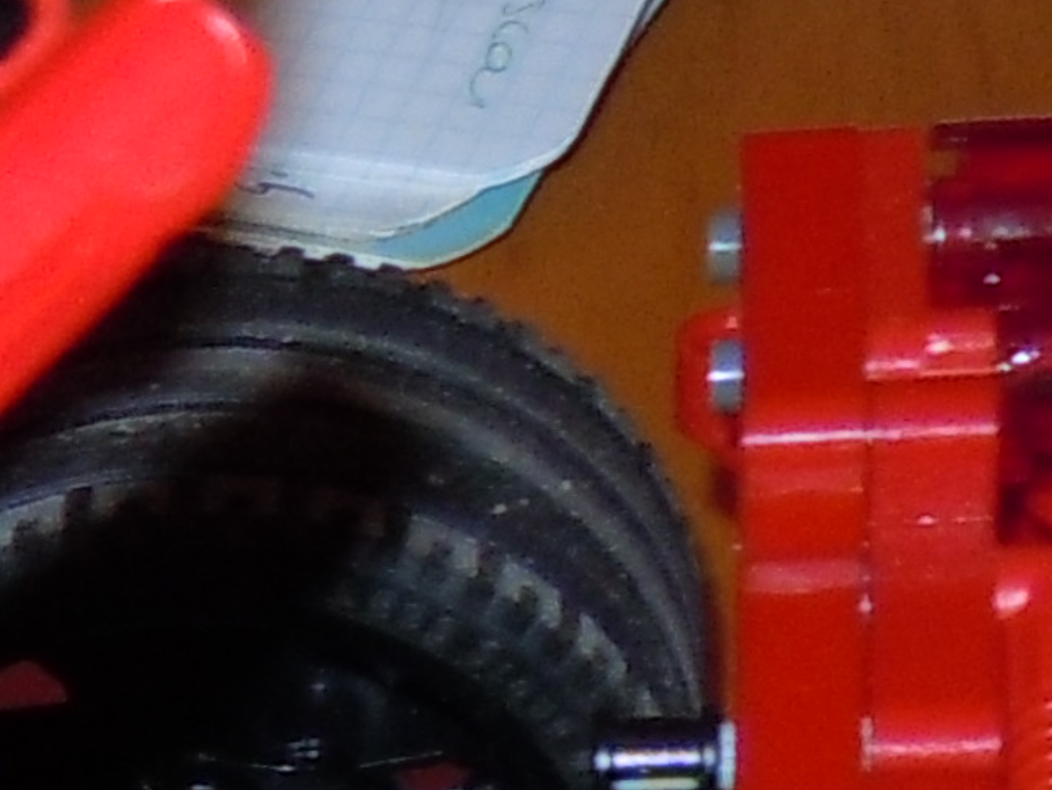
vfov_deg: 7.0
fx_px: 6110
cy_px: 1877
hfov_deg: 8.5
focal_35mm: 201
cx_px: -1889
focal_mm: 5.4
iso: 200
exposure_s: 1/30
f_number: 3.5
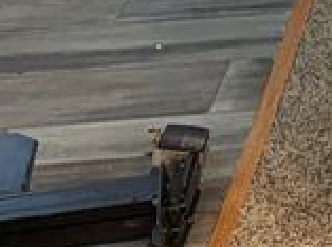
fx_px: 1627
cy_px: -317
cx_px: 928
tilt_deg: -18.1
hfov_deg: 9.6
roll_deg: -0.8
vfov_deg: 8.1
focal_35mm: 170
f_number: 1.6
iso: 400
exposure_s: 1/40
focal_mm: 5.96
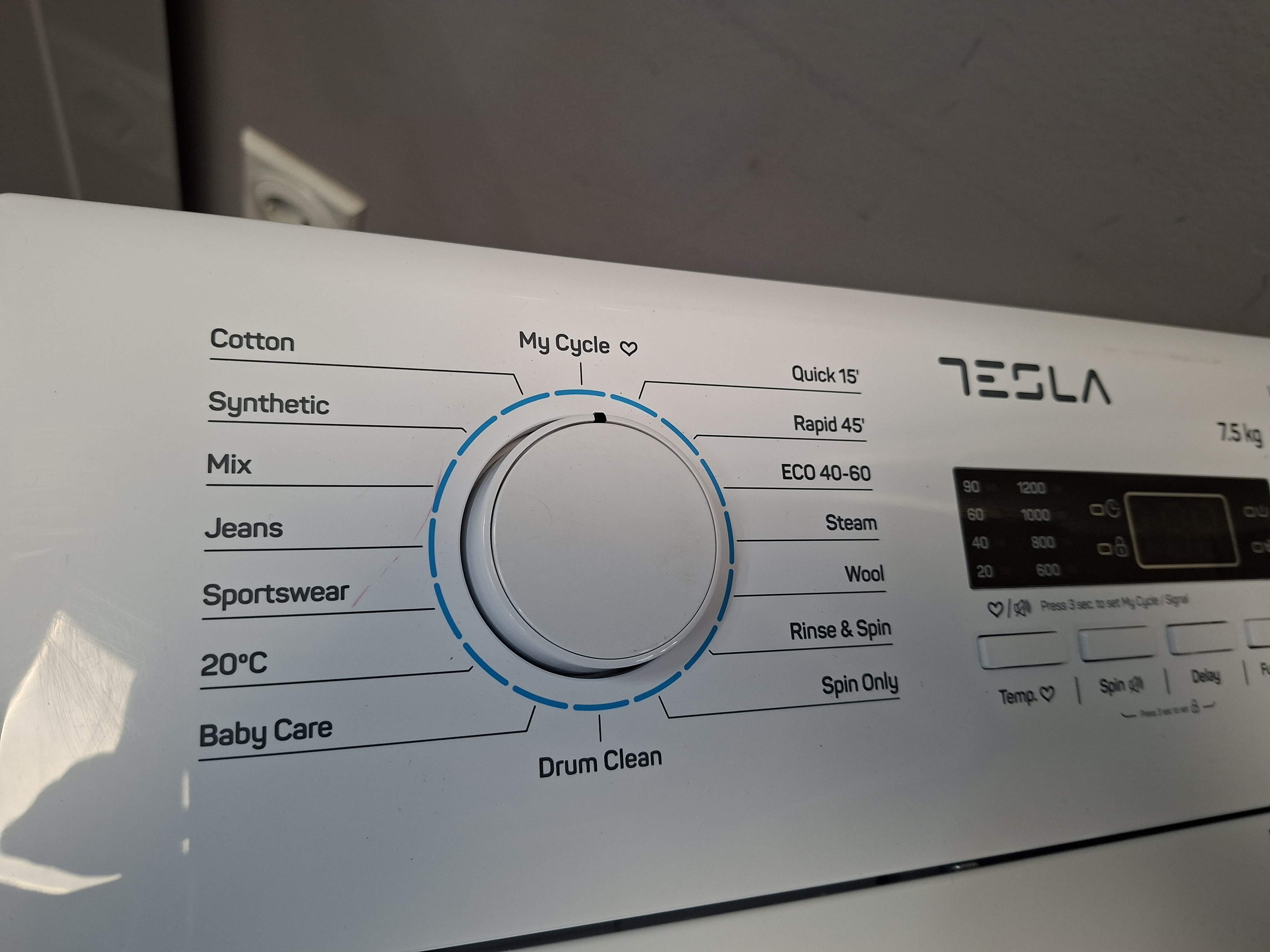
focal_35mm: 23
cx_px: 635
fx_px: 844
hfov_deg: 73.9
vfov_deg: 58.9
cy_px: 476
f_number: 1.8
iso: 250
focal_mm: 5.54
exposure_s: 1/100
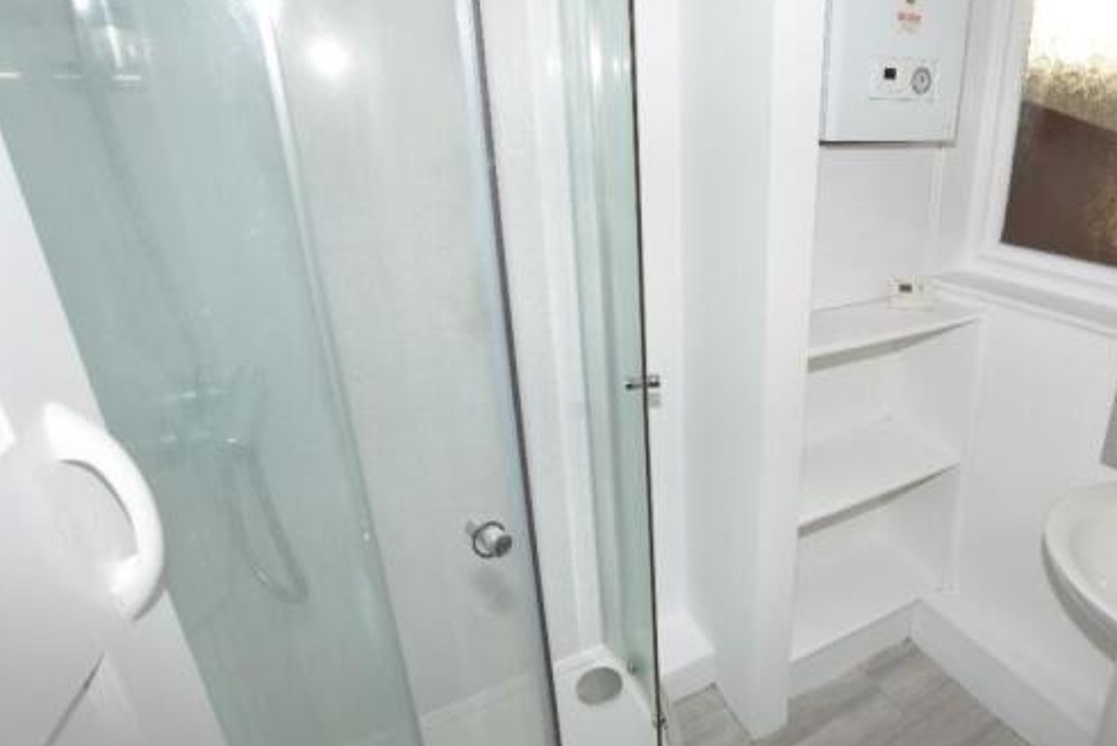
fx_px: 621
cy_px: 335
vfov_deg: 61.9
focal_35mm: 20
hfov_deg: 81.3
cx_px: 740
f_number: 9
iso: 100
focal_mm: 10
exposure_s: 1/200
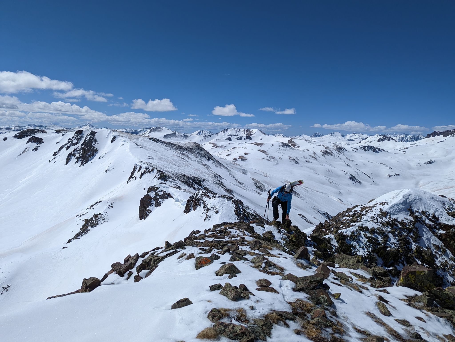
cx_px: 228
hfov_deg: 71.5
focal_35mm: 24
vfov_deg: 56.9
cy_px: 171
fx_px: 316
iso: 52
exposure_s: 1/8065
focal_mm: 6.81
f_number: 1.85
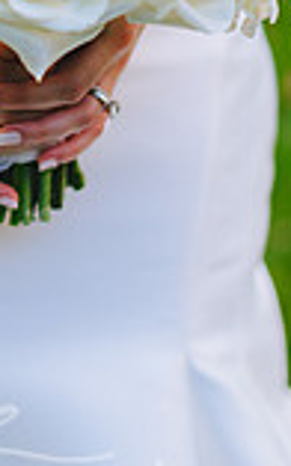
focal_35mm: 146
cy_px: -53
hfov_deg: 8.9
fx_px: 1854
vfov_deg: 14.0
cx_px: -70
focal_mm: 50
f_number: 2
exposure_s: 1/400
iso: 400
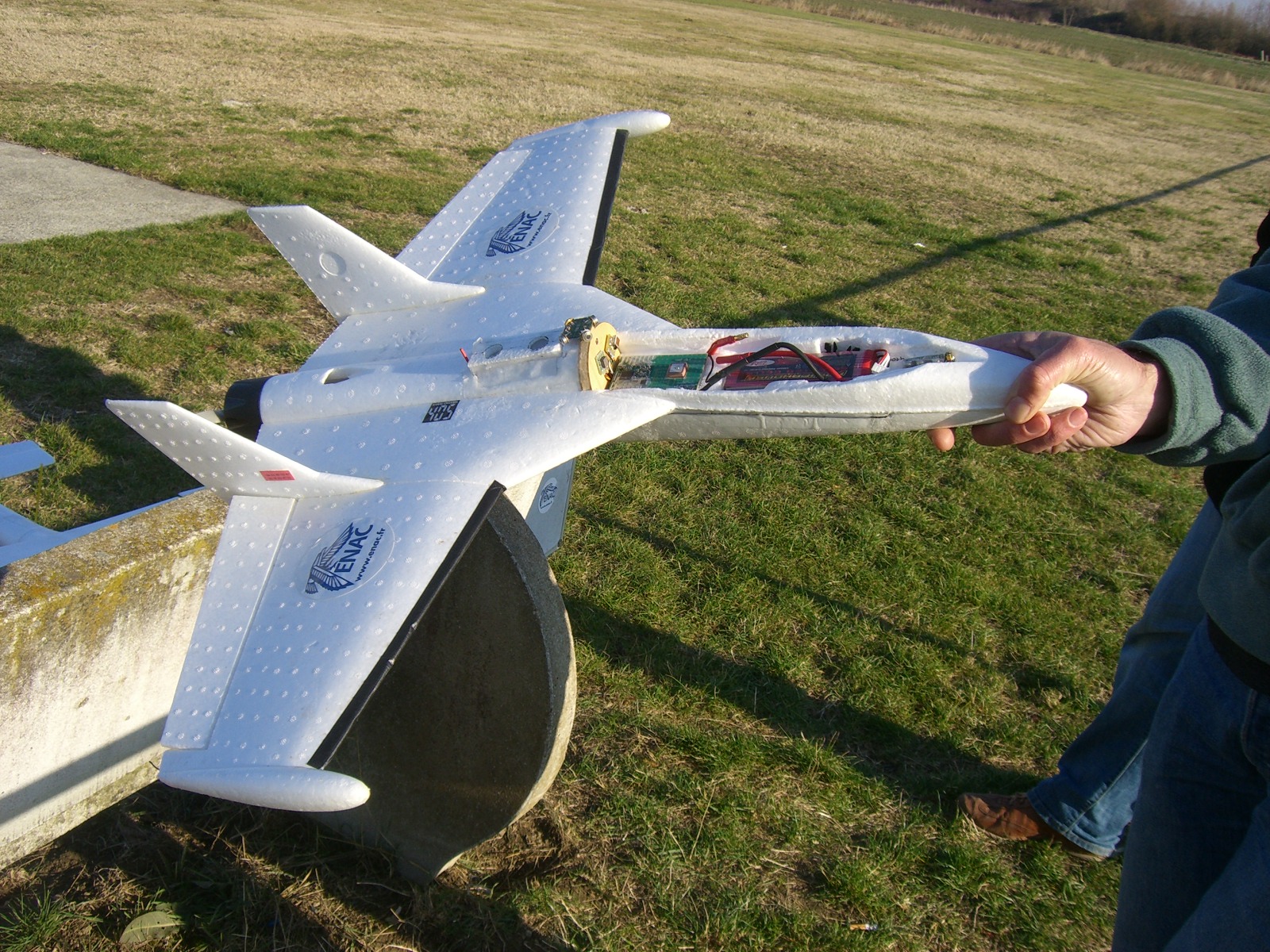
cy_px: 476
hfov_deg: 49.0
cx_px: 635
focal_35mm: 38
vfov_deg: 37.7
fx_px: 1394
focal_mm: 6.2
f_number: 4.3
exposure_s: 1/500
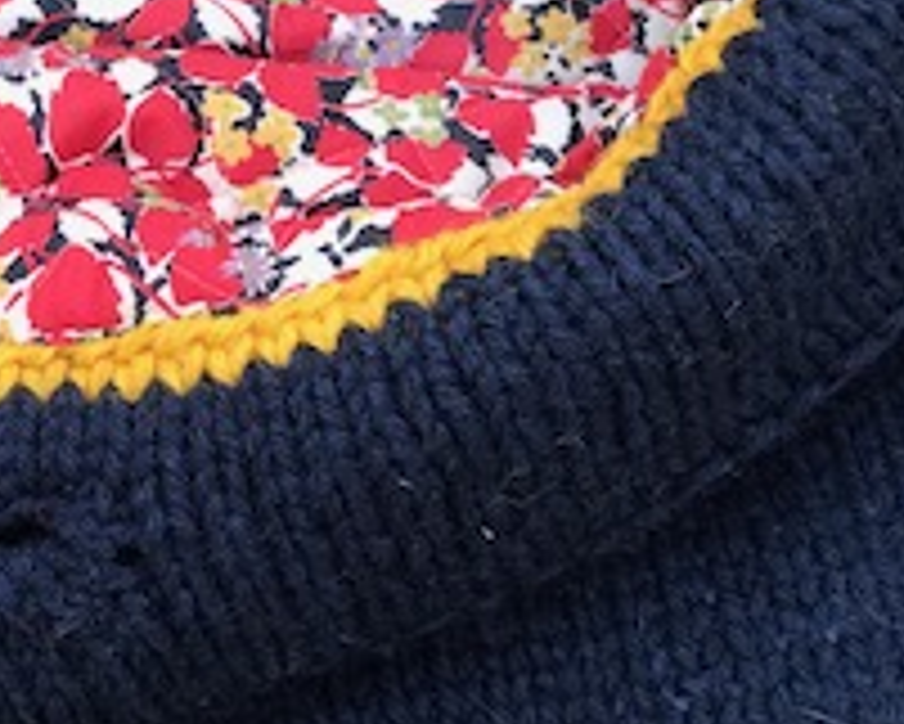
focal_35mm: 87
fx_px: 2329
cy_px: 292
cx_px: -90
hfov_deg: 20.9
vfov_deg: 17.7
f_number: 1.8
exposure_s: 1/100
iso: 25
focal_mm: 3.99
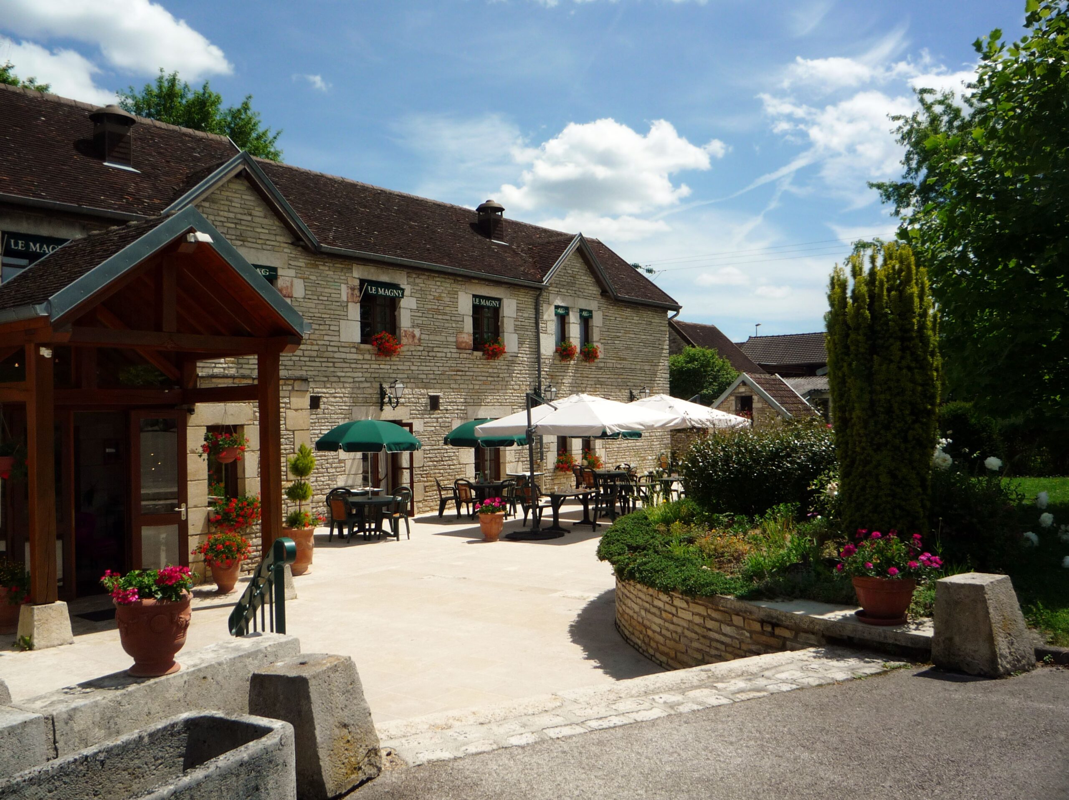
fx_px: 926
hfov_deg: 60.0
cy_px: 400
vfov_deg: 46.8
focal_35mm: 30
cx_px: 534
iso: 100
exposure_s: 1/500
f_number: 5.6
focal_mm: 5.2
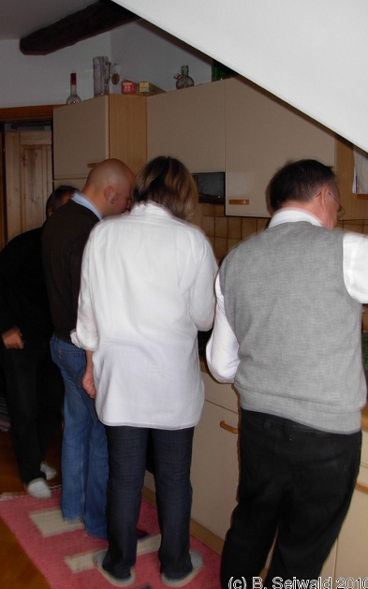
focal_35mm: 41
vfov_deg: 48.2
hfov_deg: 31.2
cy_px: 294
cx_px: 148
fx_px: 658
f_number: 2.9
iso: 79
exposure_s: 1/22.6
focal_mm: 6.3
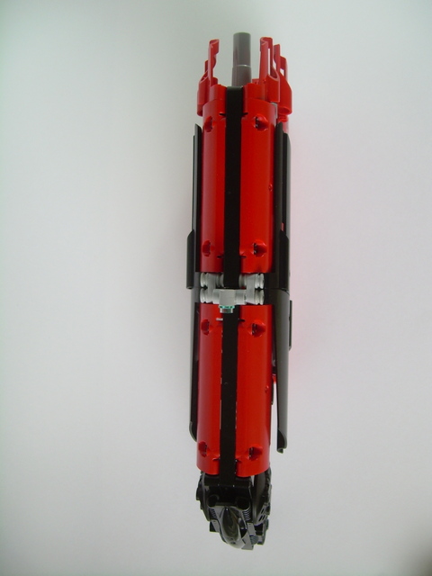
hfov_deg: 37.7
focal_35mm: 38
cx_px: 216
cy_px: 288
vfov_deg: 49.0
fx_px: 632
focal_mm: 6.3
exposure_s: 1/50.4
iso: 50
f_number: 2.8
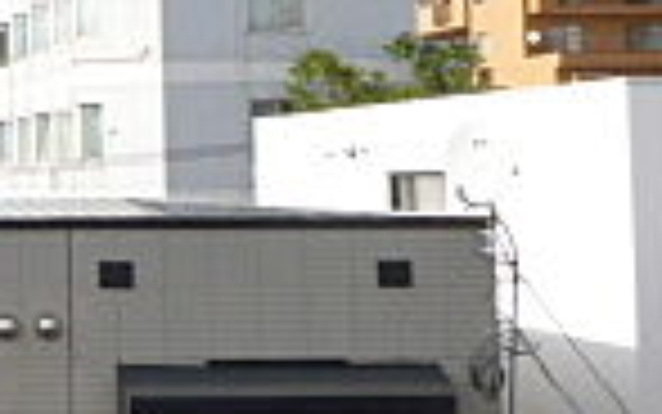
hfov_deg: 16.9
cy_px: -4
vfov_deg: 11.7
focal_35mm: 111
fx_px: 2003
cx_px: -342
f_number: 4
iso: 80
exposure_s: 1/400
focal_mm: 4.3
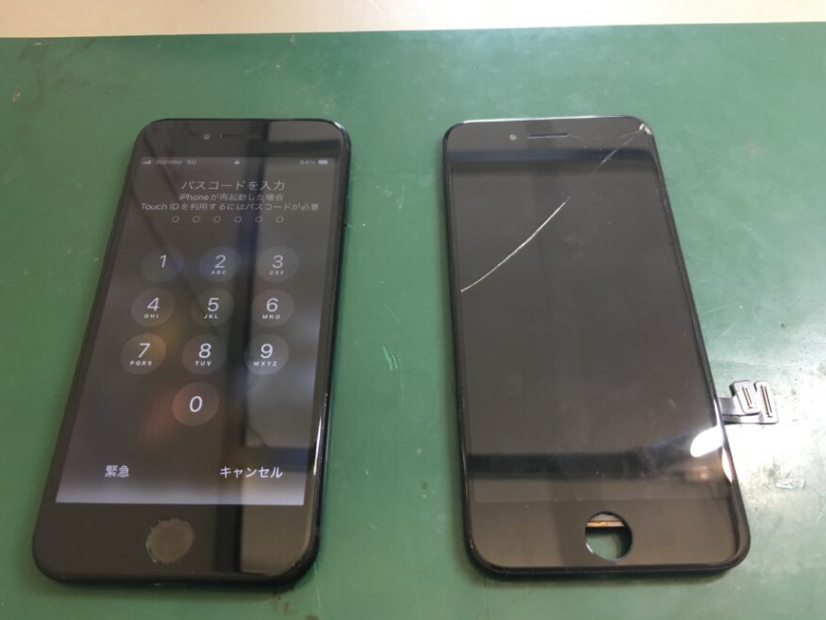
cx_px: 403
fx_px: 716
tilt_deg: -60.5
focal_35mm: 30
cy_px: 311
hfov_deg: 59.9
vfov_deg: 46.8
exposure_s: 1/30
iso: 100
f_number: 2.2
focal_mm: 4.15
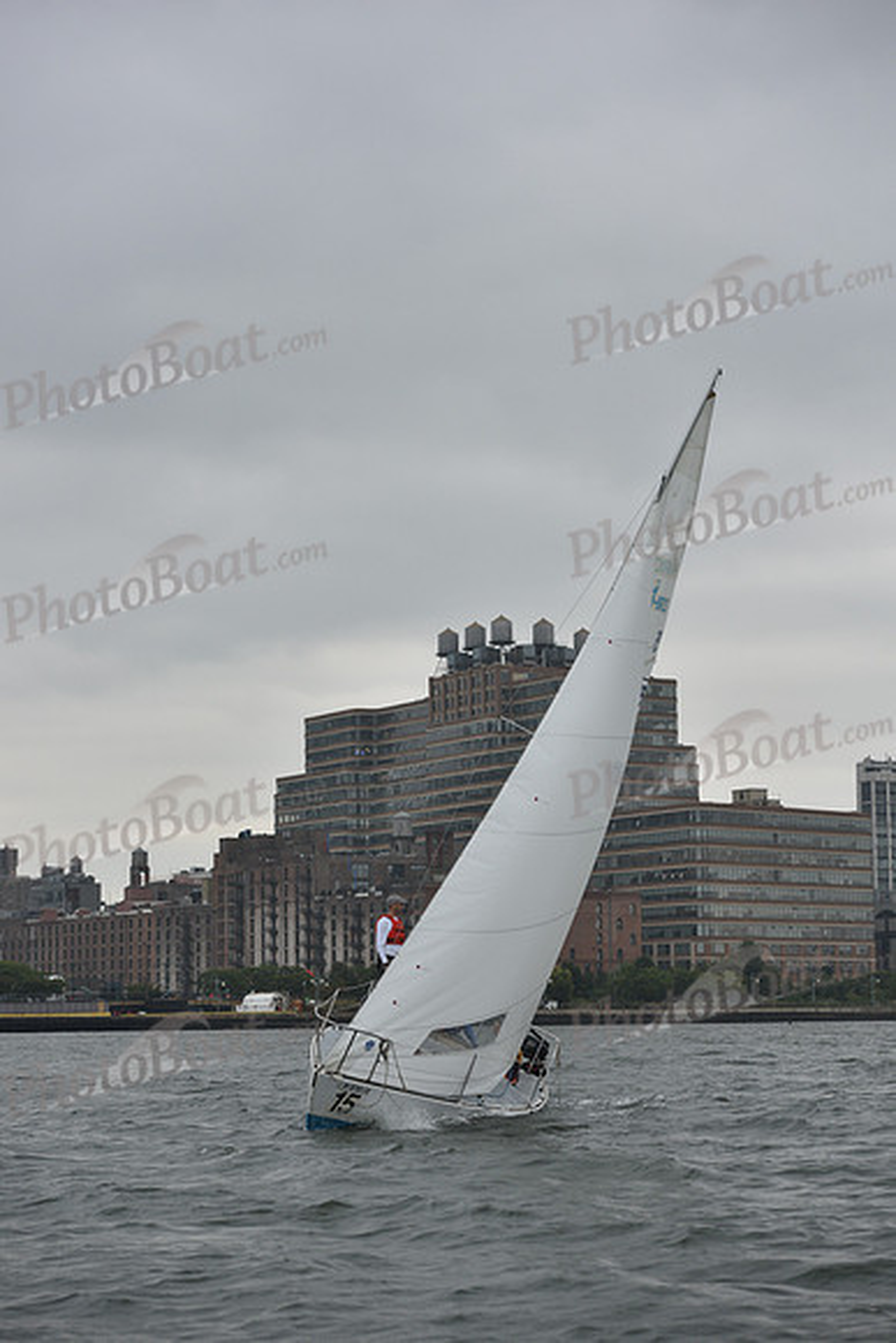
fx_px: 2798
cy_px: 672
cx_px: 448
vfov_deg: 27.0
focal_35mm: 75
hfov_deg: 18.2
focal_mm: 75
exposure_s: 1/1000
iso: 320
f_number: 4.5
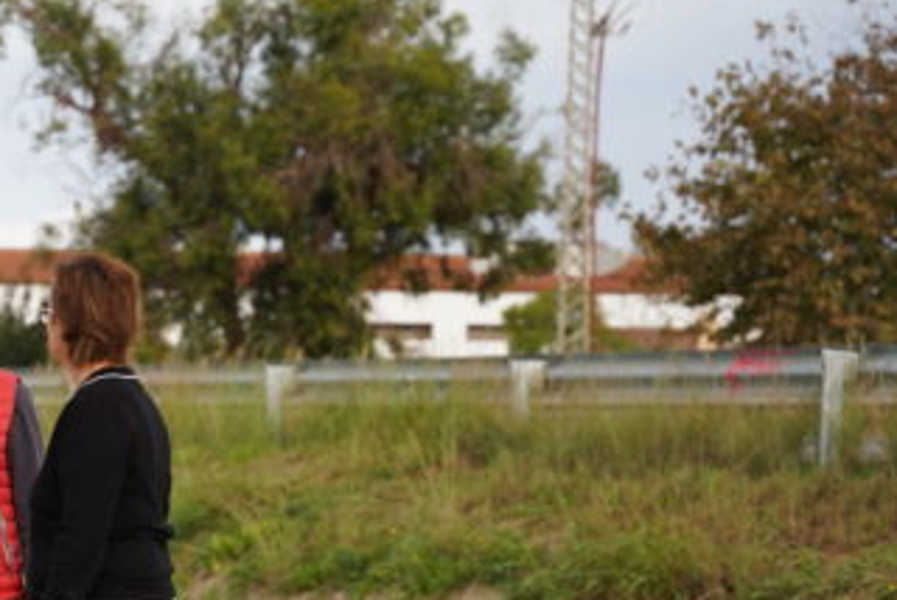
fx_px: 4190
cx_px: -53
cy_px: 523
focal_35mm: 168
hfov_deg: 12.1
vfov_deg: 8.2
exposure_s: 1/1600
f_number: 2.8
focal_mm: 70
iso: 200
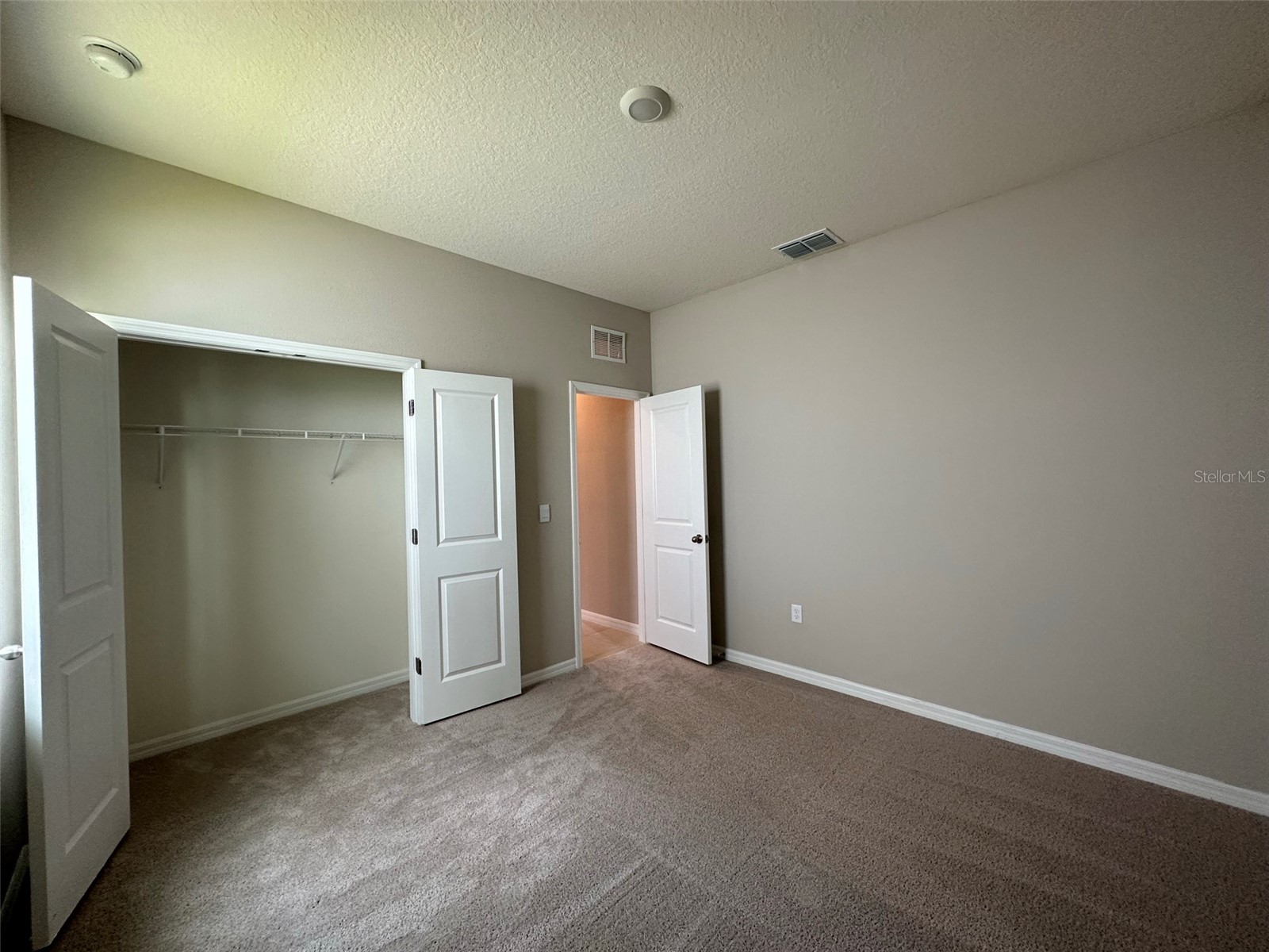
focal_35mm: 14
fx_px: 513
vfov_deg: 85.7
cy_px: 476
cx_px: 634
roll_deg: +1.4
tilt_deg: +0.3
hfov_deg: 102.1
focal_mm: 2.22
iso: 200
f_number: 2.2
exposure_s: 1/120
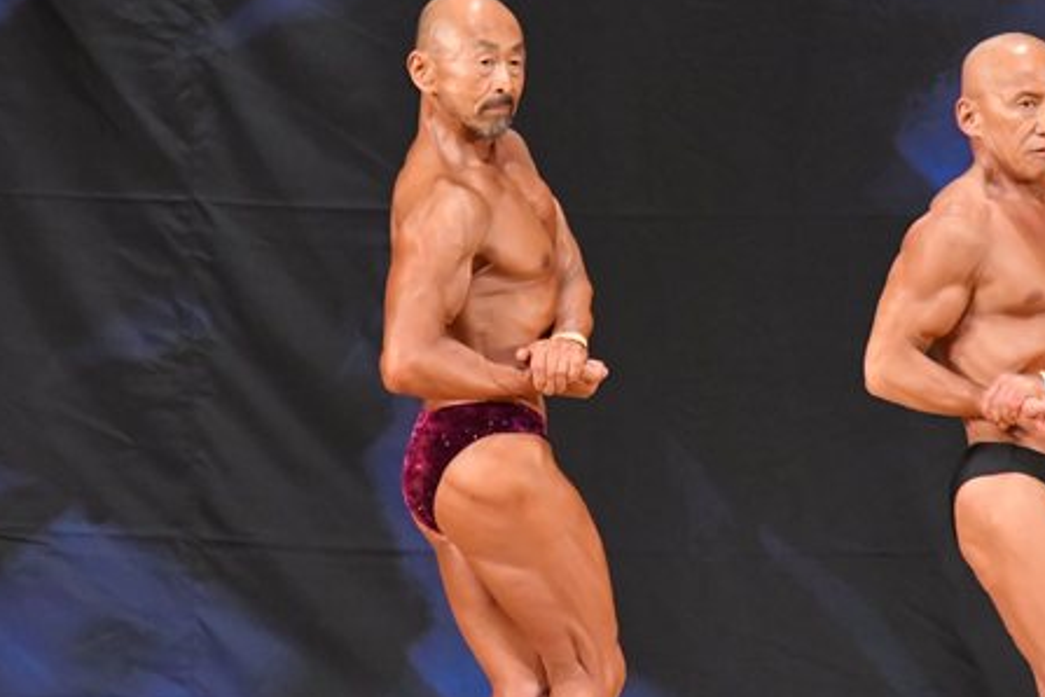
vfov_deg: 2.8
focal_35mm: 494
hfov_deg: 4.2
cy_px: 454
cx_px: 445
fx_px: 14339
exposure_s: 1/400
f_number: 5.6
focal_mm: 190
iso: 7200
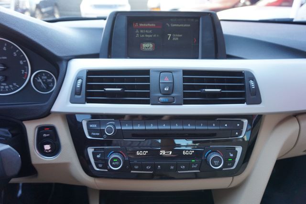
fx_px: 204
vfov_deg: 53.1
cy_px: 102
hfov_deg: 73.8
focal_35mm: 24
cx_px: 153
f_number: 4
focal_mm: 16
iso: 250
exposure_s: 1/60
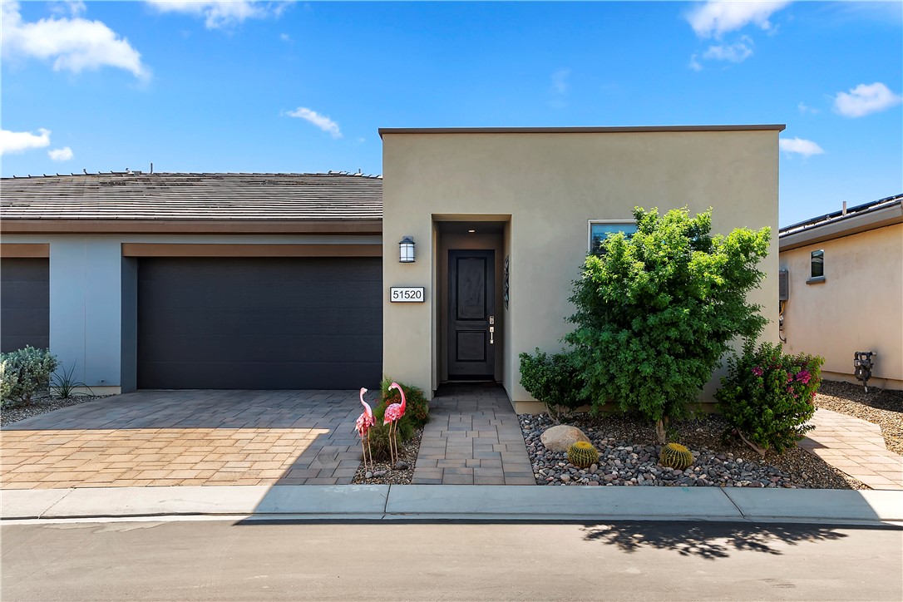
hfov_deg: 61.9
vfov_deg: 43.6
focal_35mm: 30
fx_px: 752
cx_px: 452
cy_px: 301
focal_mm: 20
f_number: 8
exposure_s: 1/60
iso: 100
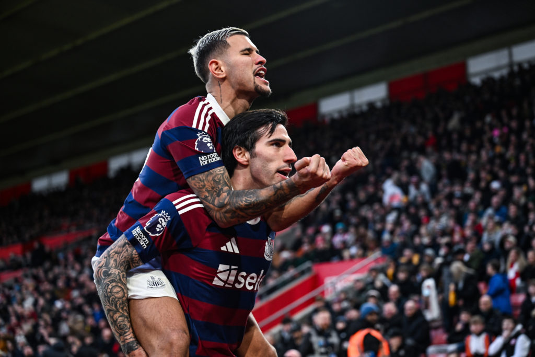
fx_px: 1040
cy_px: 178
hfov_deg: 28.8
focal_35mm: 70
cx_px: 268
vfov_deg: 19.5
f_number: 3.2
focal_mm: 70
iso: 1250
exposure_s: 1/640
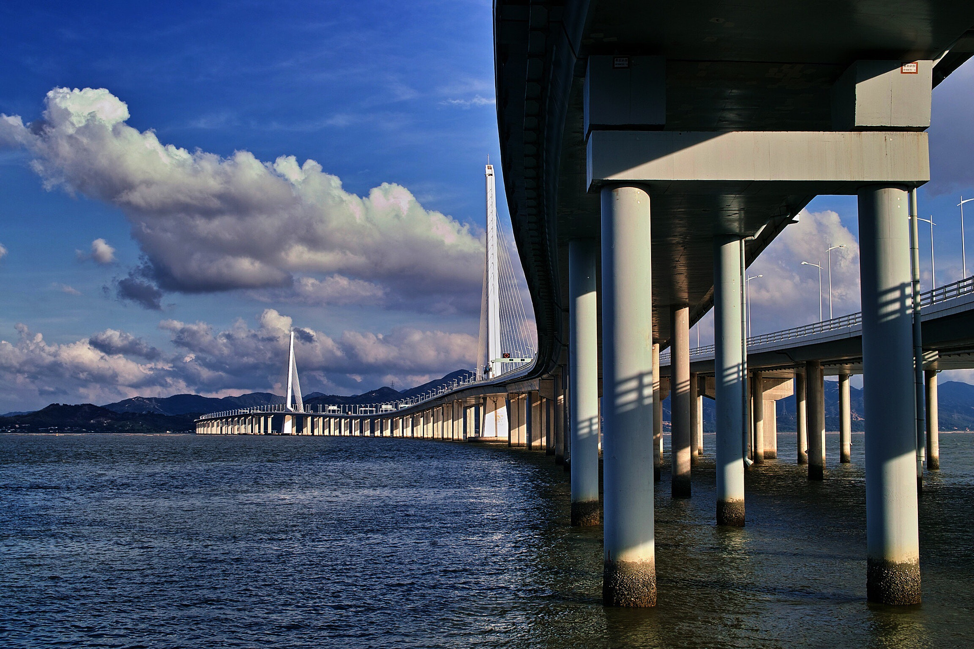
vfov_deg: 32.6
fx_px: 1109
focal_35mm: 41
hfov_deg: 47.4
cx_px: 487
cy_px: 324
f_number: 9
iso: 50
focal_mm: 24.2
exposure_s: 1/50
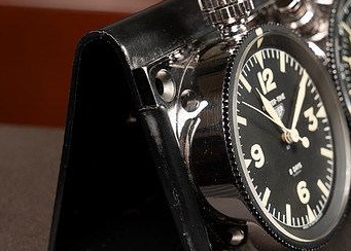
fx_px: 1496
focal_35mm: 150
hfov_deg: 13.3
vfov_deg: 9.6
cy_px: 98
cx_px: 249
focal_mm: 70
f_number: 9
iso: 200
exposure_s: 1/160
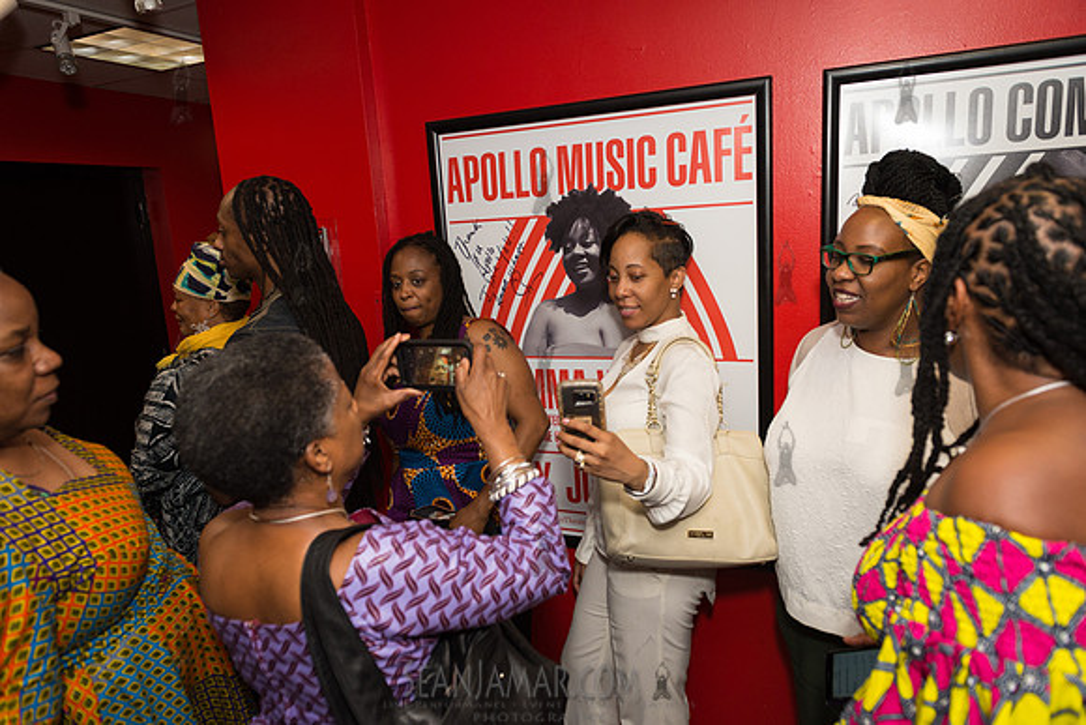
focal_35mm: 24
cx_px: 543
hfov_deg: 73.7
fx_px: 724
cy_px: 362
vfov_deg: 53.2
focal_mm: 24
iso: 1600
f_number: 4
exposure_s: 1/500
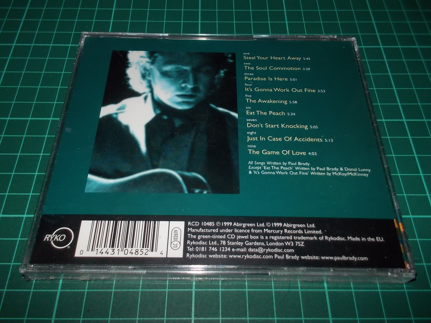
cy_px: 162
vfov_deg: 48.2
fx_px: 361
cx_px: 216
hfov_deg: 61.7
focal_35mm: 29
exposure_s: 1/30
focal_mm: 4.1
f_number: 3.3
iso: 200
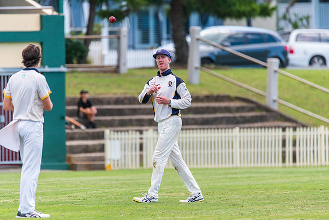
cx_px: 164
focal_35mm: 600
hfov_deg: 3.4
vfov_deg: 2.3
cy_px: 110
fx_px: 5484
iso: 640
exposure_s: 1/1000
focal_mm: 600
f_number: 6.3
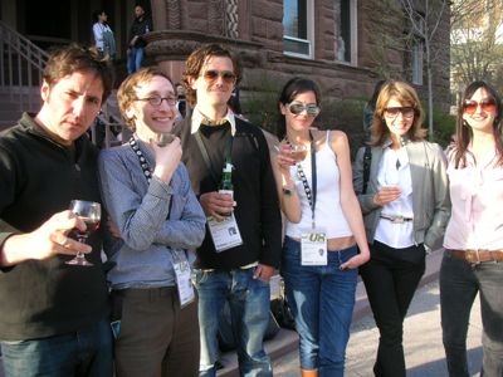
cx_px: 252
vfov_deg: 40.7
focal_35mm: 35
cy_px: 188
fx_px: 509
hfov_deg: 52.6
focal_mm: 5.8
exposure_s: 1/97.5
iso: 50
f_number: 3
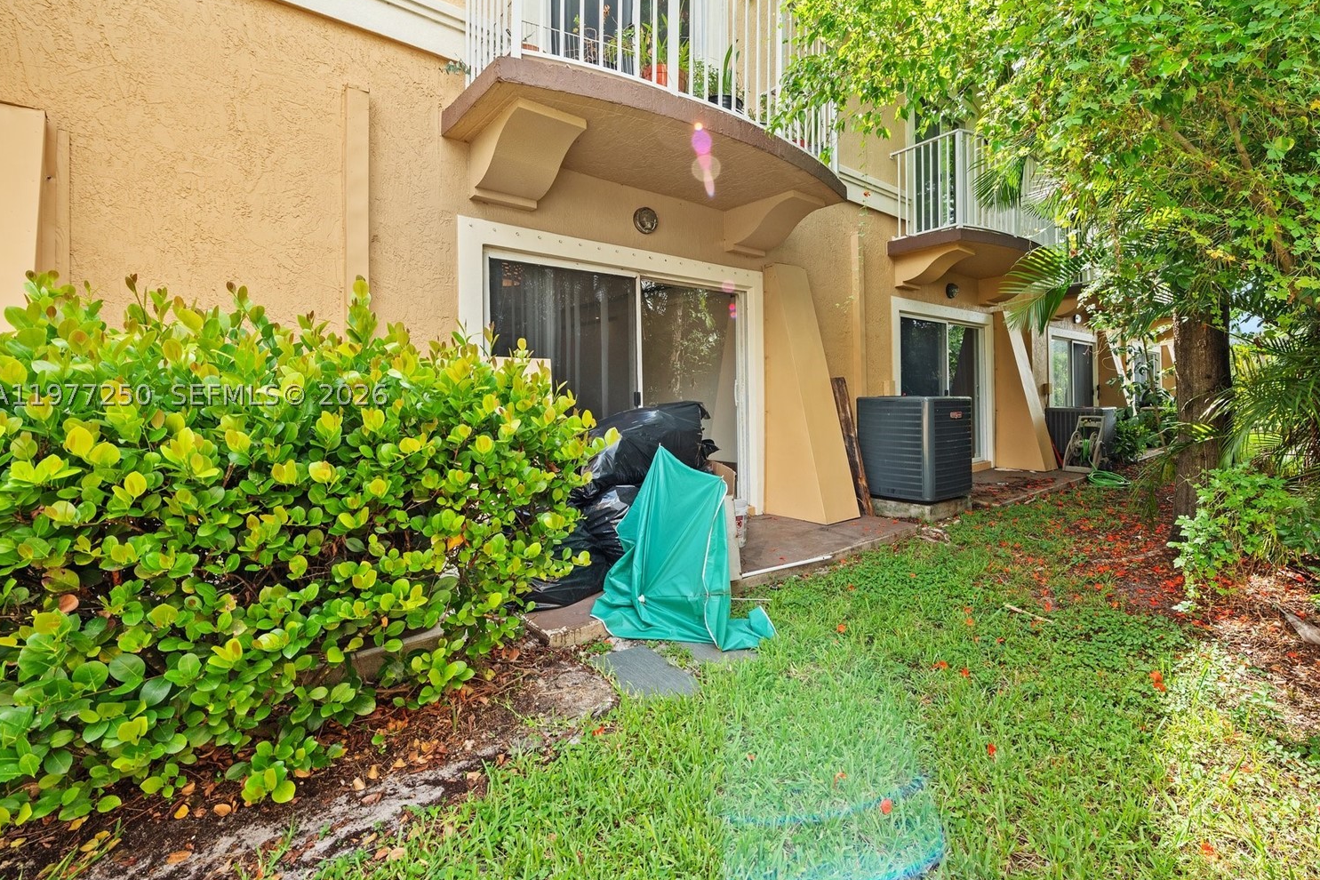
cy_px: 394
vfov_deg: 73.5
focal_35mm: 16
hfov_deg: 96.3
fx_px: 587
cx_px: 737
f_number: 8
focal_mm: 14
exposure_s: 1/160
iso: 200
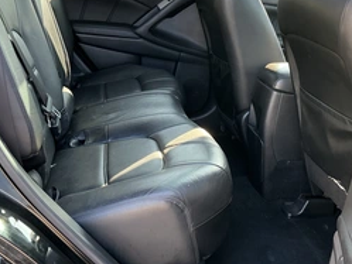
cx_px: 175
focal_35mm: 45
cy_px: 112
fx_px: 458
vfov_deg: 32.2
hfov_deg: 42.1
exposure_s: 1/93
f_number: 1.8
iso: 64
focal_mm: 3
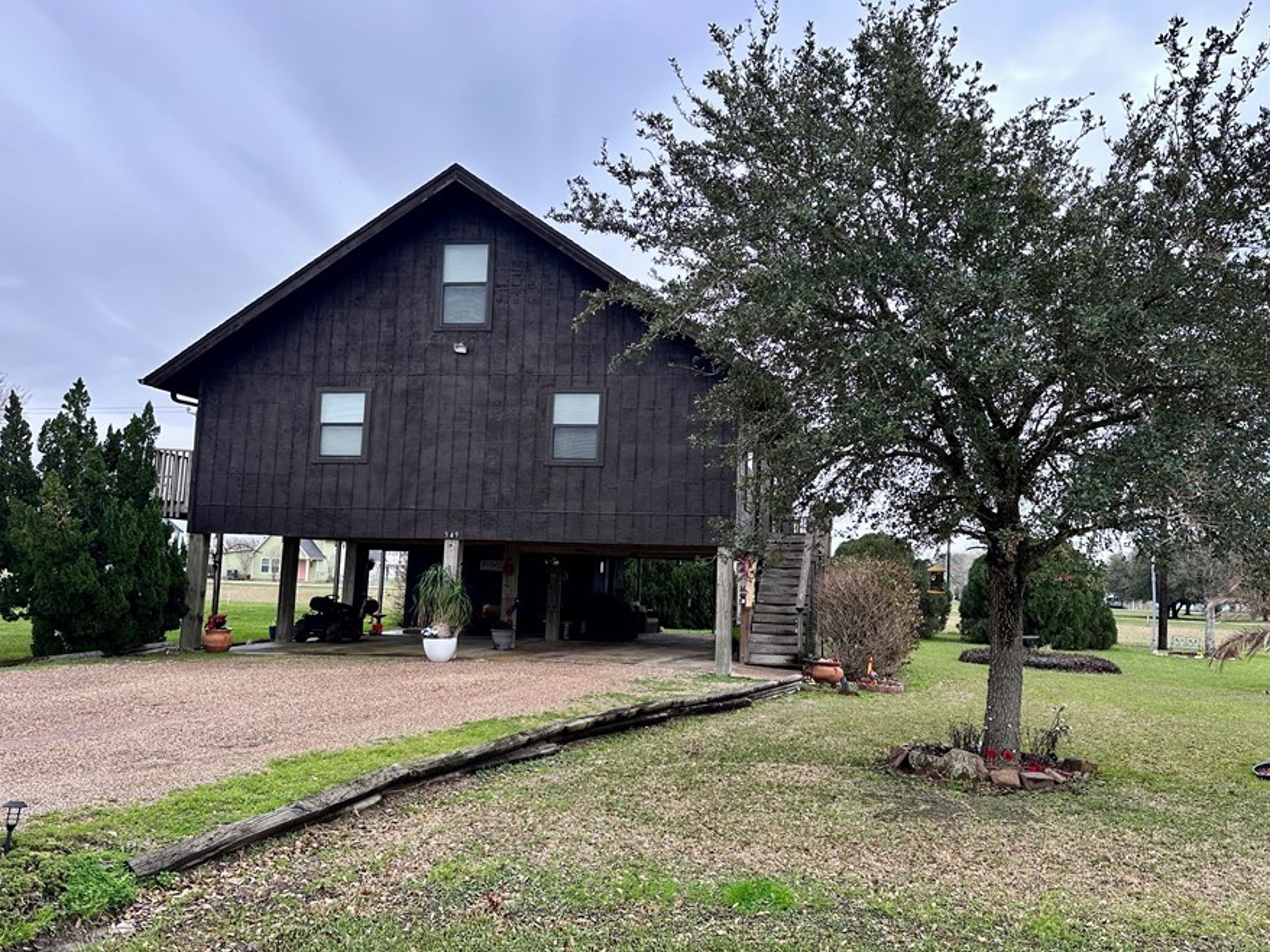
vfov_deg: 49.7
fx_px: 1027
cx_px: 676
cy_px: 480
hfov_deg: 63.4
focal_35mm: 28
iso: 80
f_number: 1.78
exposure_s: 1/555
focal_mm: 6.86
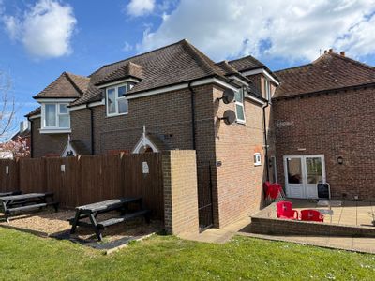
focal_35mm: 24
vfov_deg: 56.8
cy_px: 140
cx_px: 188
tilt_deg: +4.1
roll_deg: +0.7
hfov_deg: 71.6
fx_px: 260
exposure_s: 1/3584
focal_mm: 6.76
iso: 80
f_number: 1.78
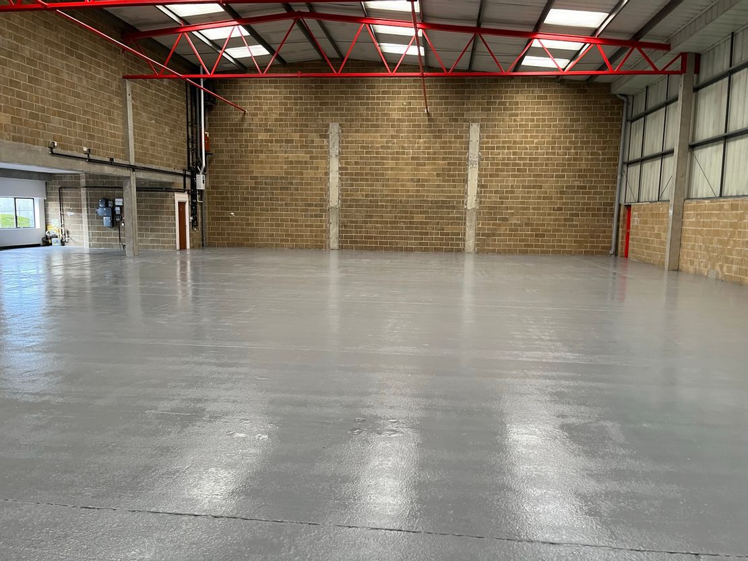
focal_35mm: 26
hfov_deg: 67.3
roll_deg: +0.1
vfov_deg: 53.1
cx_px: 374
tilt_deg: -3.2
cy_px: 280
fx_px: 562
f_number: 1.6
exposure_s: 1/65
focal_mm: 5.1
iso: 125
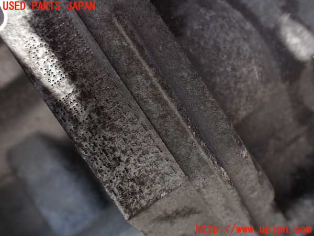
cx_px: 157
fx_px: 272
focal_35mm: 30
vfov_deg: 46.8
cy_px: 118
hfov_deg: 60.0
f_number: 3.2
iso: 100
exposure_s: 1/160
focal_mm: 5.4
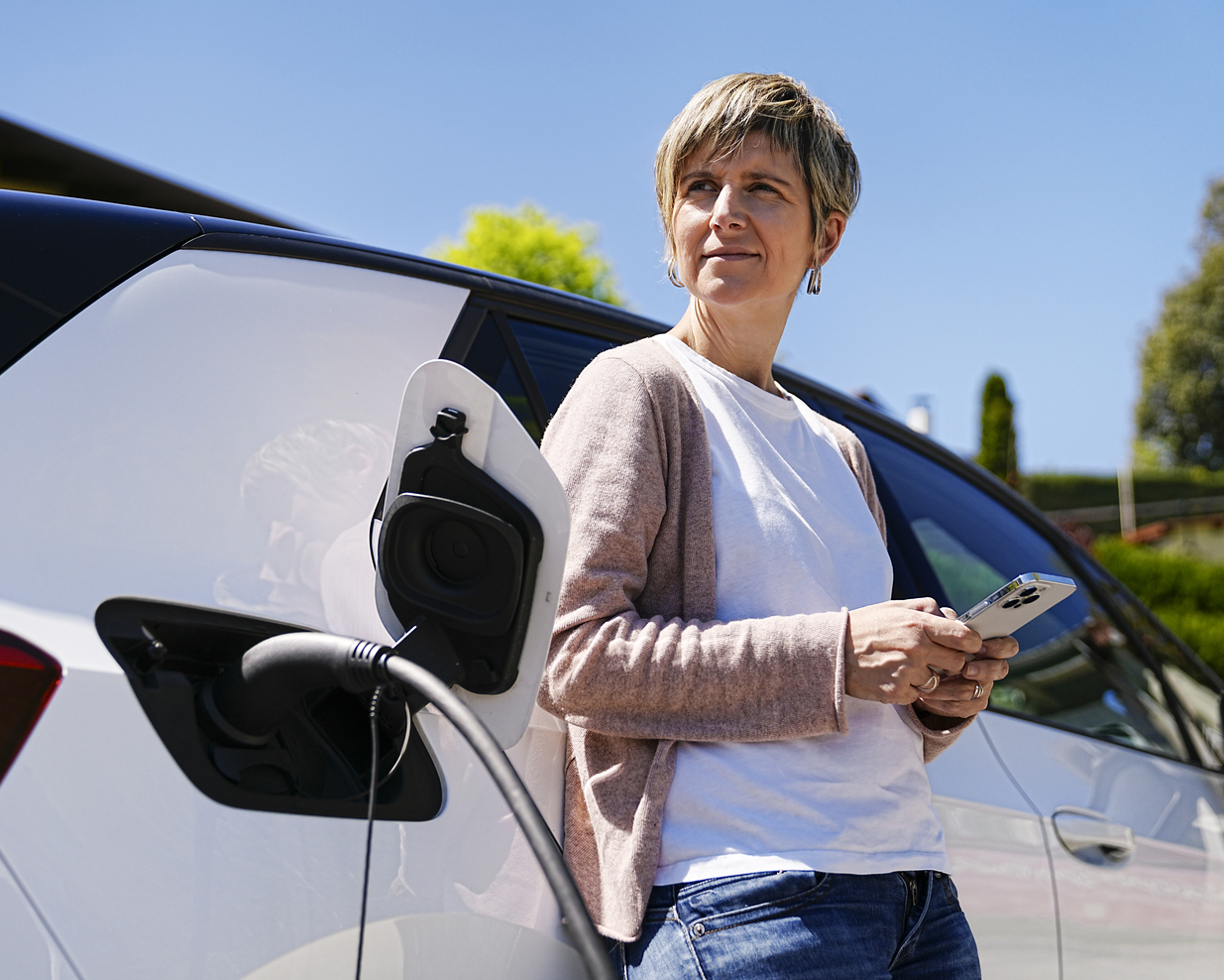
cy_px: 490
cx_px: 542
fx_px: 1775
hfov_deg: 38.0
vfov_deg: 30.8
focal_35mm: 49
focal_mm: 43
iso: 100
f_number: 2.8
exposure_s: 1/3200
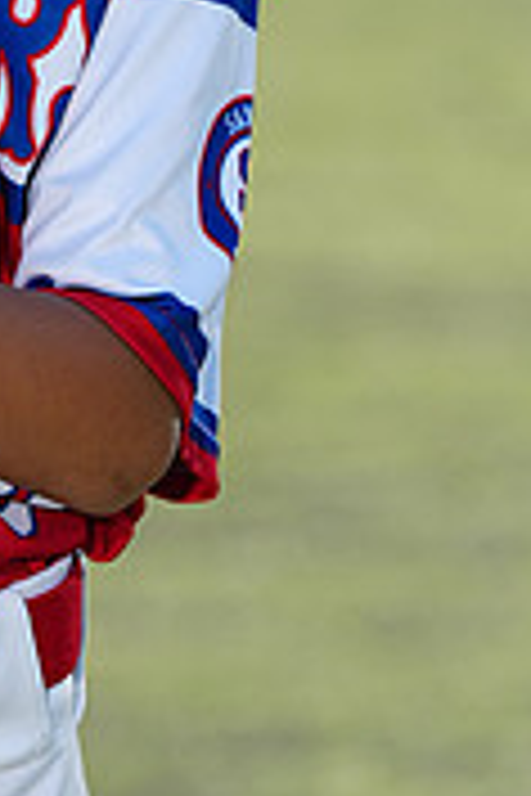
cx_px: -101
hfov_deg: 2.3
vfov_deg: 3.4
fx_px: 13451
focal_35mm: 608
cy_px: -342
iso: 50
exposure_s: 1/250
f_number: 5
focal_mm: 186
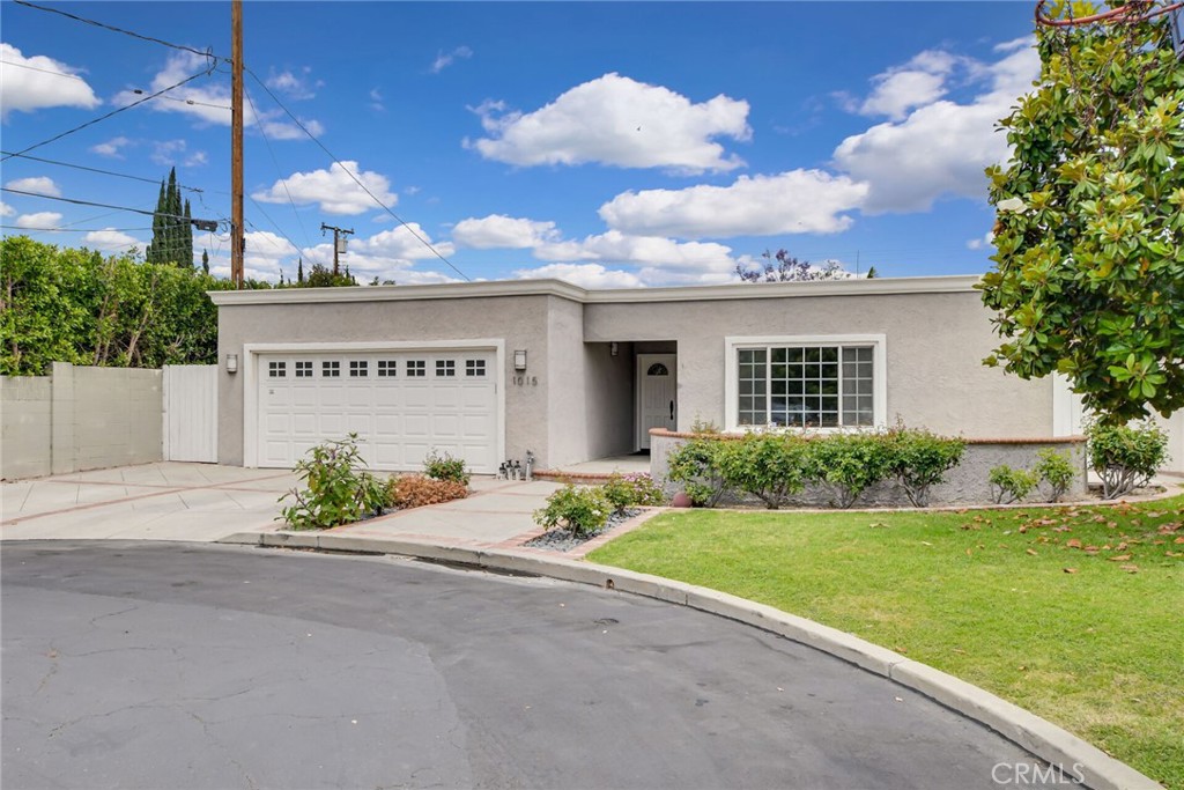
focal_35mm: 30
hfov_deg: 61.9
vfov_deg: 43.6
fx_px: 987
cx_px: 592
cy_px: 395
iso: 800
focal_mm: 20
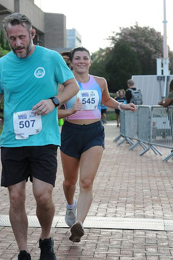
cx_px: 86
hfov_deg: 10.7
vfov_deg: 16.1
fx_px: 922
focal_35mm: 128
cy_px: 130
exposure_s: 1/800
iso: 800
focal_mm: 85
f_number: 5.6
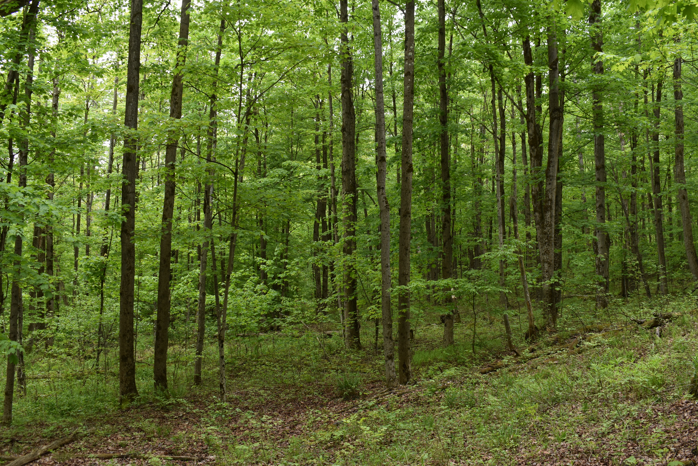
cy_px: 233
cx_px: 349
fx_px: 698
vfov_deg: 36.9
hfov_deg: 53.1
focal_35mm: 36
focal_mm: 24
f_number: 7.1
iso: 400
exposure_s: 1/200
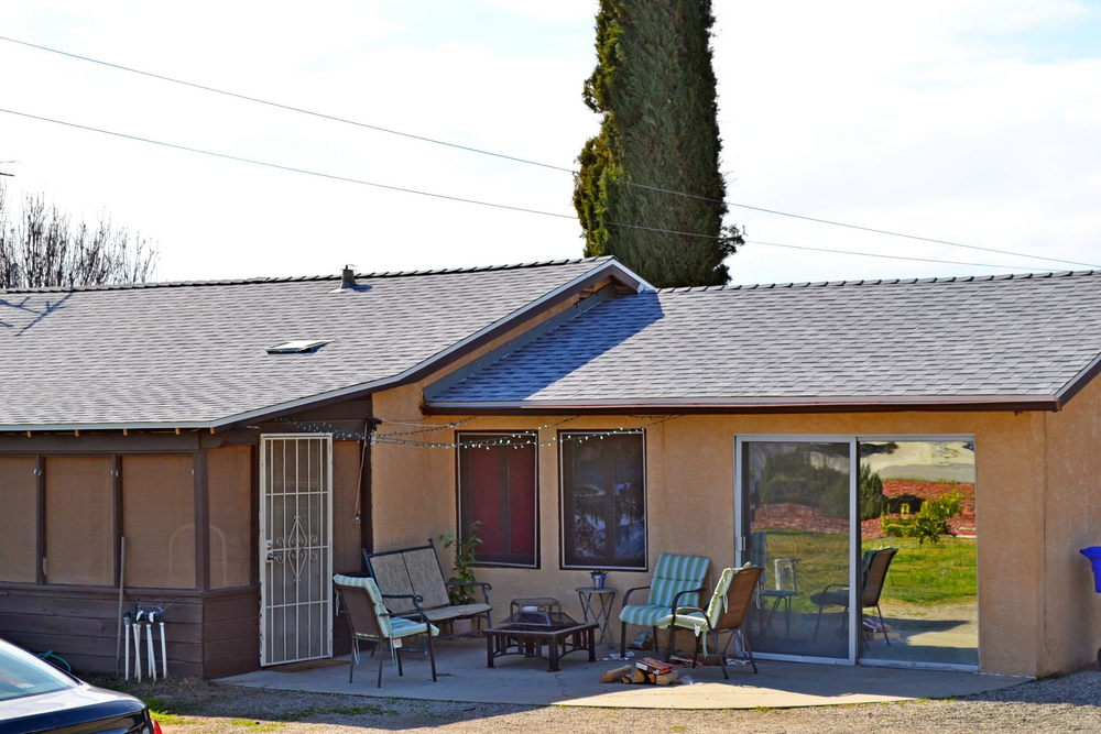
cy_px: 367
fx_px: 2294
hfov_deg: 27.0
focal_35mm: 75
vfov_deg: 18.2
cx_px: 550
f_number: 8
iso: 100
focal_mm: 50
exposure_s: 1/200
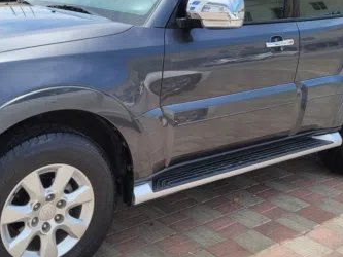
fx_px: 496
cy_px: 111
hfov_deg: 38.0
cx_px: 131
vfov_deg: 29.1
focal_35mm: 50
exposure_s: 1/1879
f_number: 1.8
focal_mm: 5.4
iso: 40
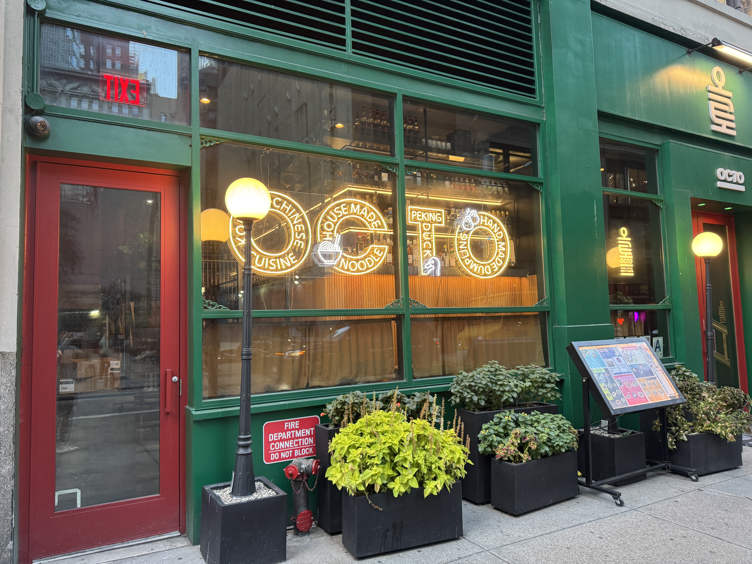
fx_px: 521
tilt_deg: +5.0
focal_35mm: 24
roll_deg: +1.2
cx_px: 376
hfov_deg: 71.6
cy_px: 282
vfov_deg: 56.8
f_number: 1.78
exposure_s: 1/57
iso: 250
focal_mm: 6.76
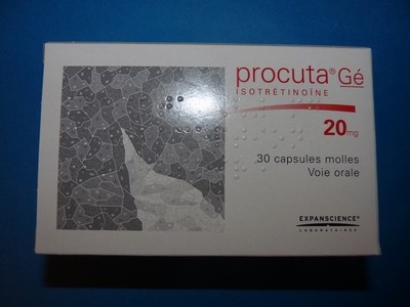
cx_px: 205
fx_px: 320
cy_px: 154
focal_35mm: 27
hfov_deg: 65.3
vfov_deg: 51.4
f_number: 4
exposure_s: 1/30
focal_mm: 4.8
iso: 100
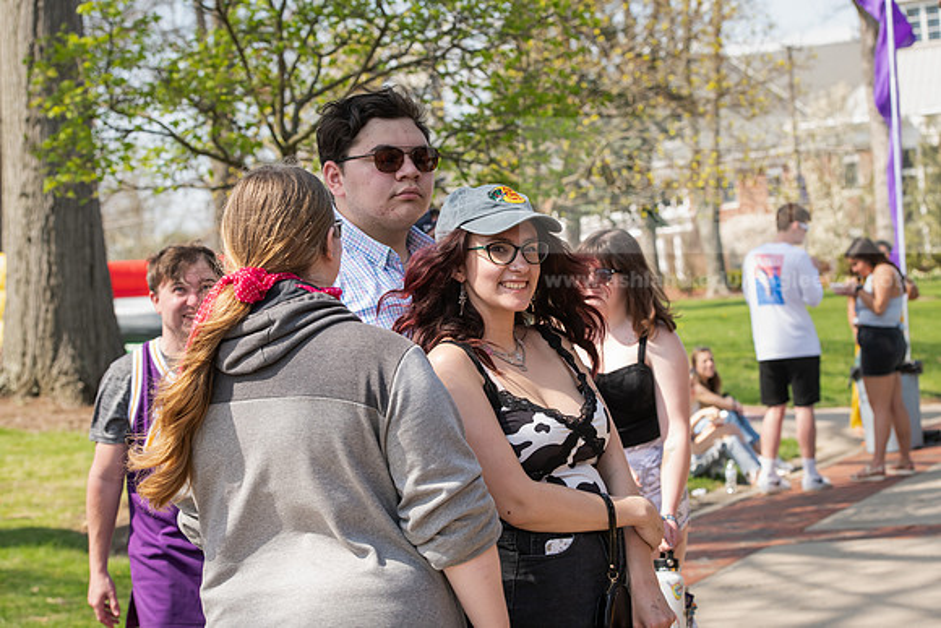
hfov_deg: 24.8
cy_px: 314
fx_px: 2144
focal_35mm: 82
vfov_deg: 16.7
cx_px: 470
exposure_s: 1/500
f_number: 6.3
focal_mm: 82
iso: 500
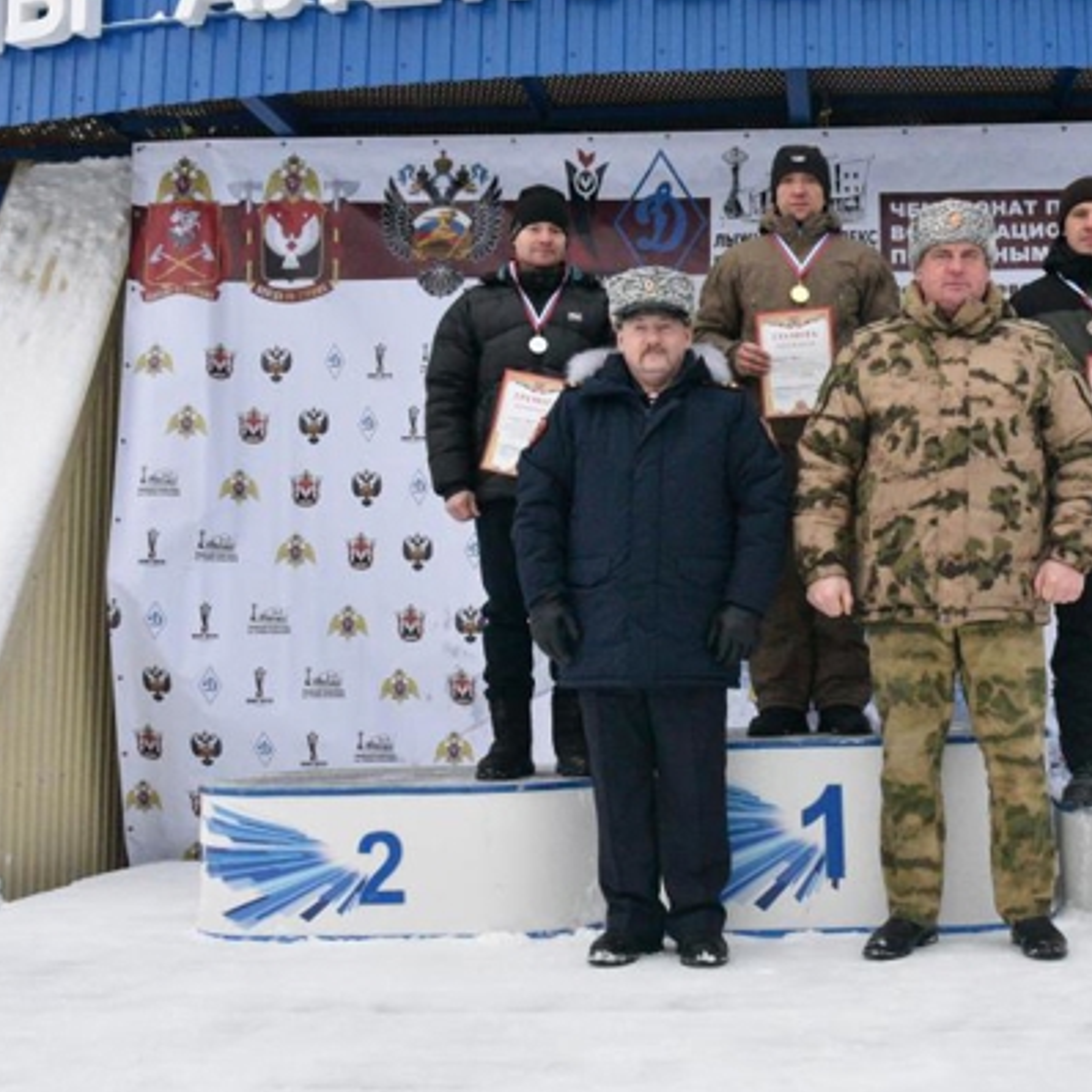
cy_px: 442
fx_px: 1713
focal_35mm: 48
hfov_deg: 34.8
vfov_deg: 35.2
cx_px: 790
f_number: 11
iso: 12800
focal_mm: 30
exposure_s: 1/500
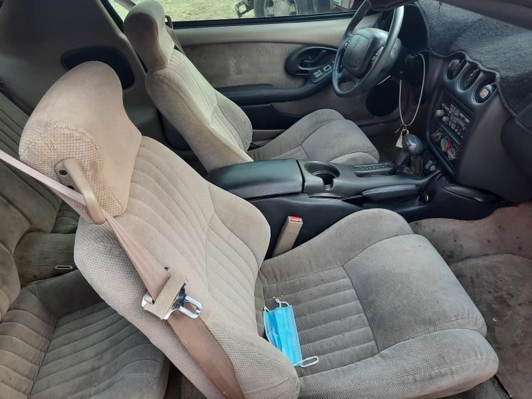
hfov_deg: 69.4
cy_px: 200
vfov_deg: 54.9
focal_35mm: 25
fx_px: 384
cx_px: 266
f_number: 2
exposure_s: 1/60
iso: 64
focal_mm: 4.6
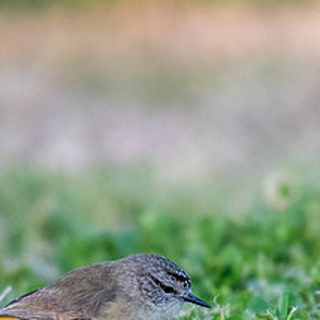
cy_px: 336
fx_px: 24547
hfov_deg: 0.7
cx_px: 185
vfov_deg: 0.7
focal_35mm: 2347
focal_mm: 500
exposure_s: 1/320
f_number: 5.6
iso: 1250
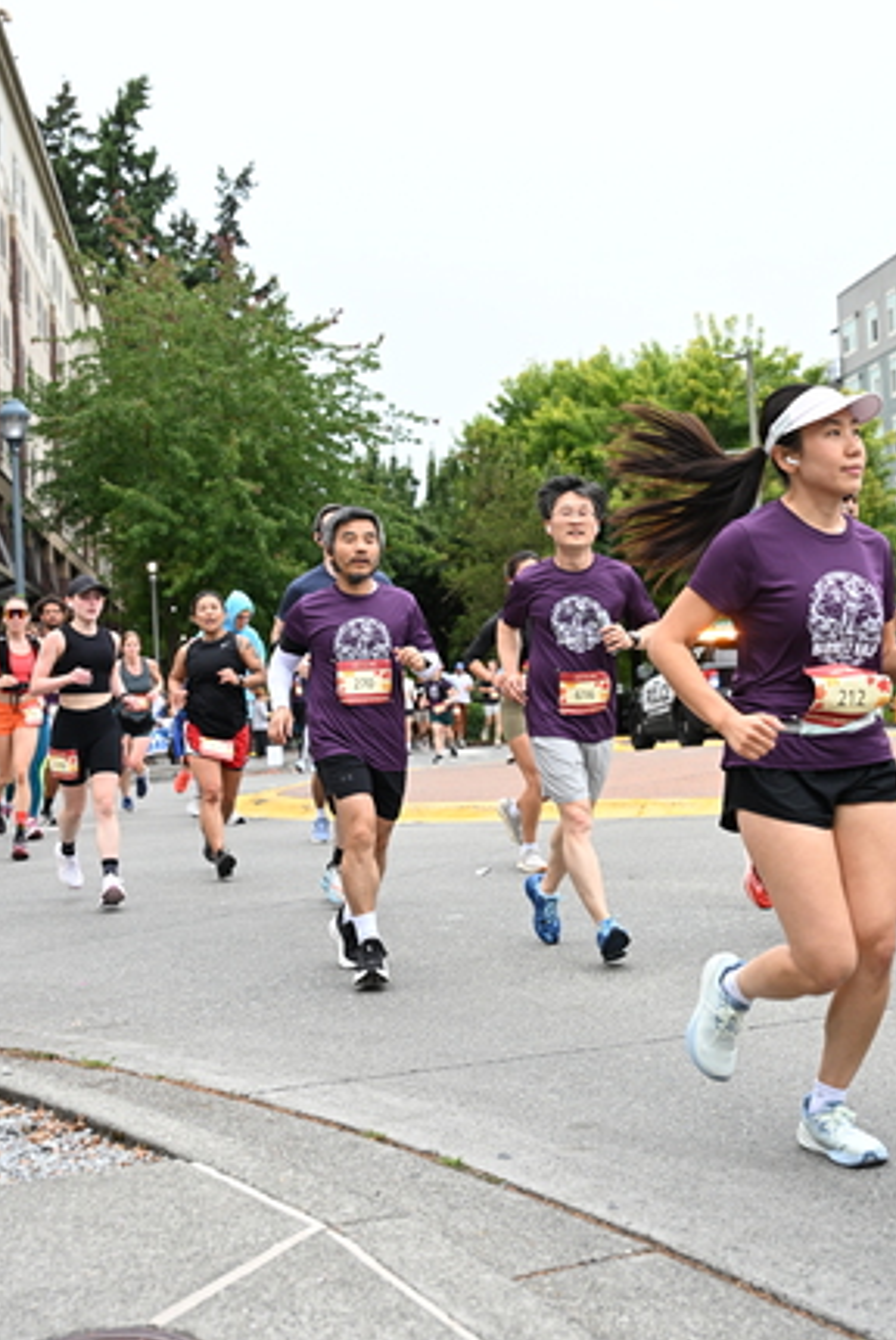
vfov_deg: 38.8
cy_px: 619
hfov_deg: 26.5
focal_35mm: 51
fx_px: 1901
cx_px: 453
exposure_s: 1/800
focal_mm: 40
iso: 1600
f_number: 4
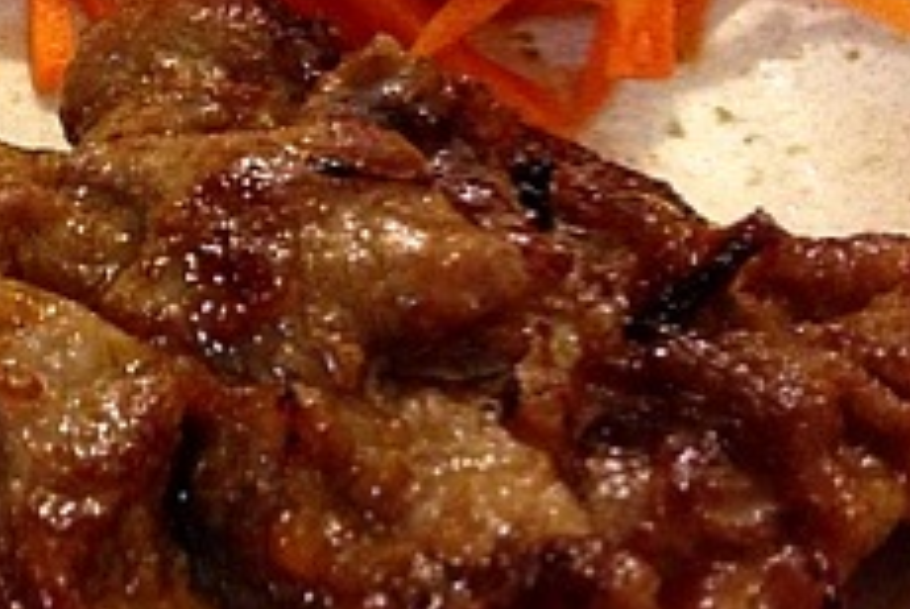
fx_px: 2404
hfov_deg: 20.5
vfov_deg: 14.4
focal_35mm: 95
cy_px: 178
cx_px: -75
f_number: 2.4
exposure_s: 1/17
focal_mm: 4.13
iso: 400
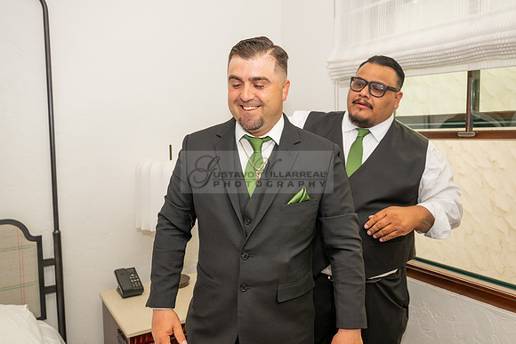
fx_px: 423
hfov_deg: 62.8
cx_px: 258
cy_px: 172
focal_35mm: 30
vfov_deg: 44.3
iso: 500
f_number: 4.5
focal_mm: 29.5
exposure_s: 1/200
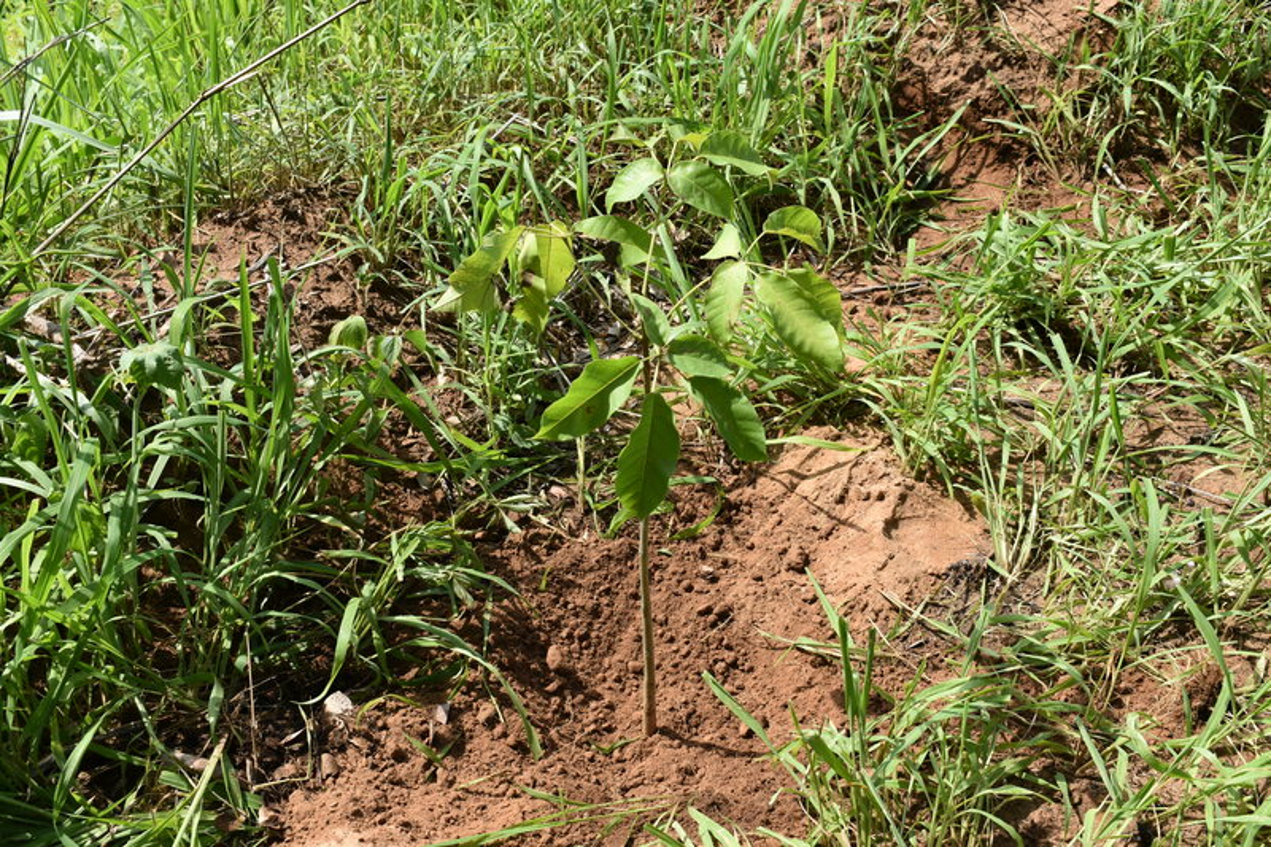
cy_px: 424
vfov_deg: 29.9
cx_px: 636
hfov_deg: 43.6
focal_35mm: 45
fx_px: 1588
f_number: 9
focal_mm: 30
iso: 200
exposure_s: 1/320
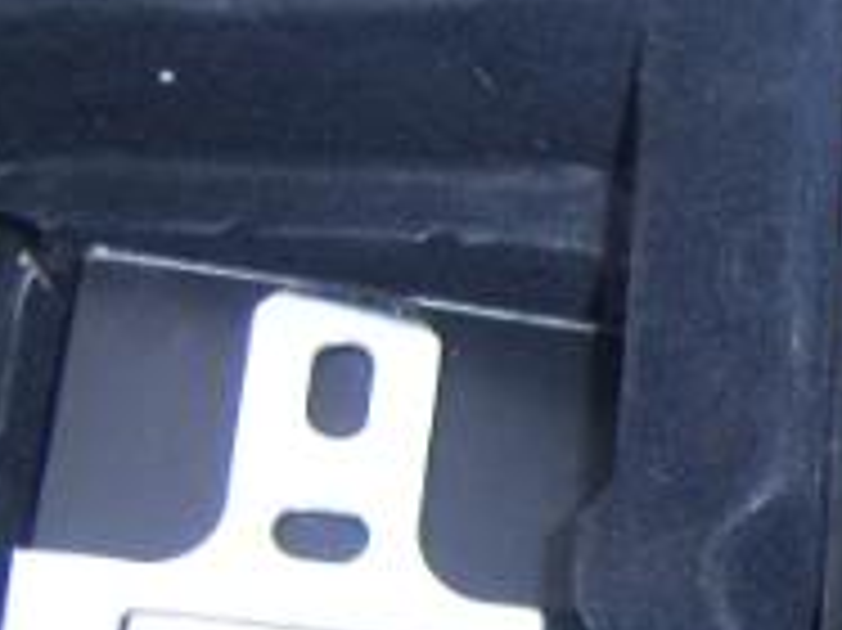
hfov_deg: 12.1
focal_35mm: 154
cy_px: 626
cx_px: 1333
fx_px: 3743
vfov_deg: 9.6
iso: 80
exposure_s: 1/60
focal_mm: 7.5
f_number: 2.8
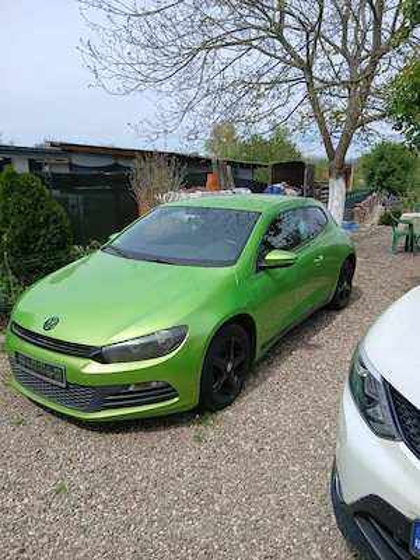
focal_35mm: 26
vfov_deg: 67.3
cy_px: 280
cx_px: 210
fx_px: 421
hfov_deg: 53.1
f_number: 1.8
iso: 20
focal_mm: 3.98
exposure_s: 1/526
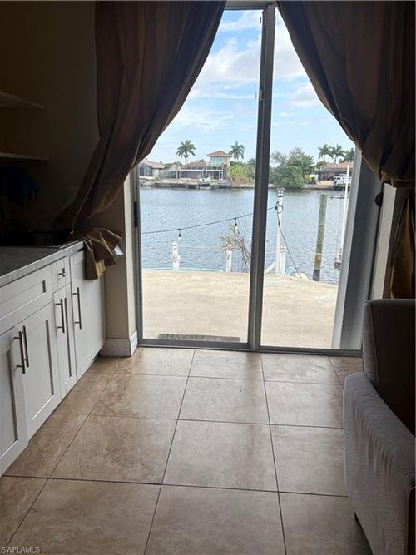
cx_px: 208
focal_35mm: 26
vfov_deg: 67.3
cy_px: 278
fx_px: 417
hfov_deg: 53.0
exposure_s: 1/773
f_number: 1.6
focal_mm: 5.96
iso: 50
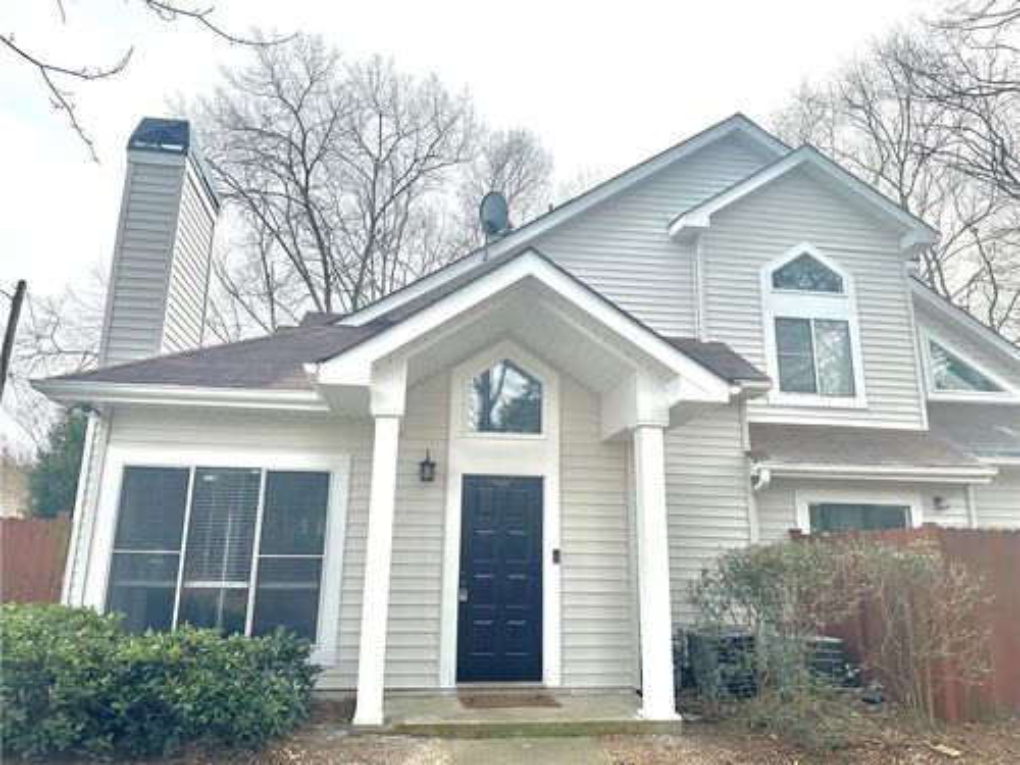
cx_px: 510
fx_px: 707
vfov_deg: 56.8
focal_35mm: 24
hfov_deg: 71.6
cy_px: 382
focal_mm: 6.86
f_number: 1.78
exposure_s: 1/2660
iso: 80
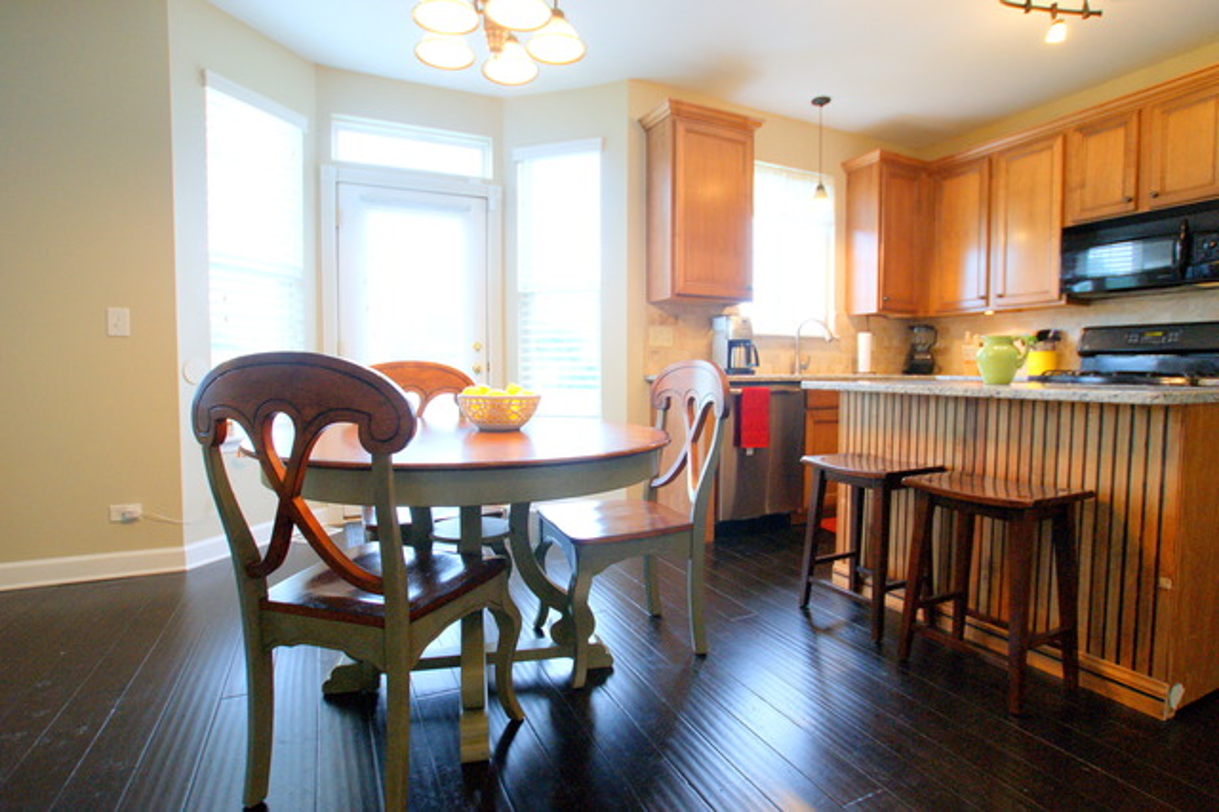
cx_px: 610
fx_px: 558
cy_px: 406
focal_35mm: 16
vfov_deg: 72.0
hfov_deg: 95.0
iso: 400
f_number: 4.5
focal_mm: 11
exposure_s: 1/30
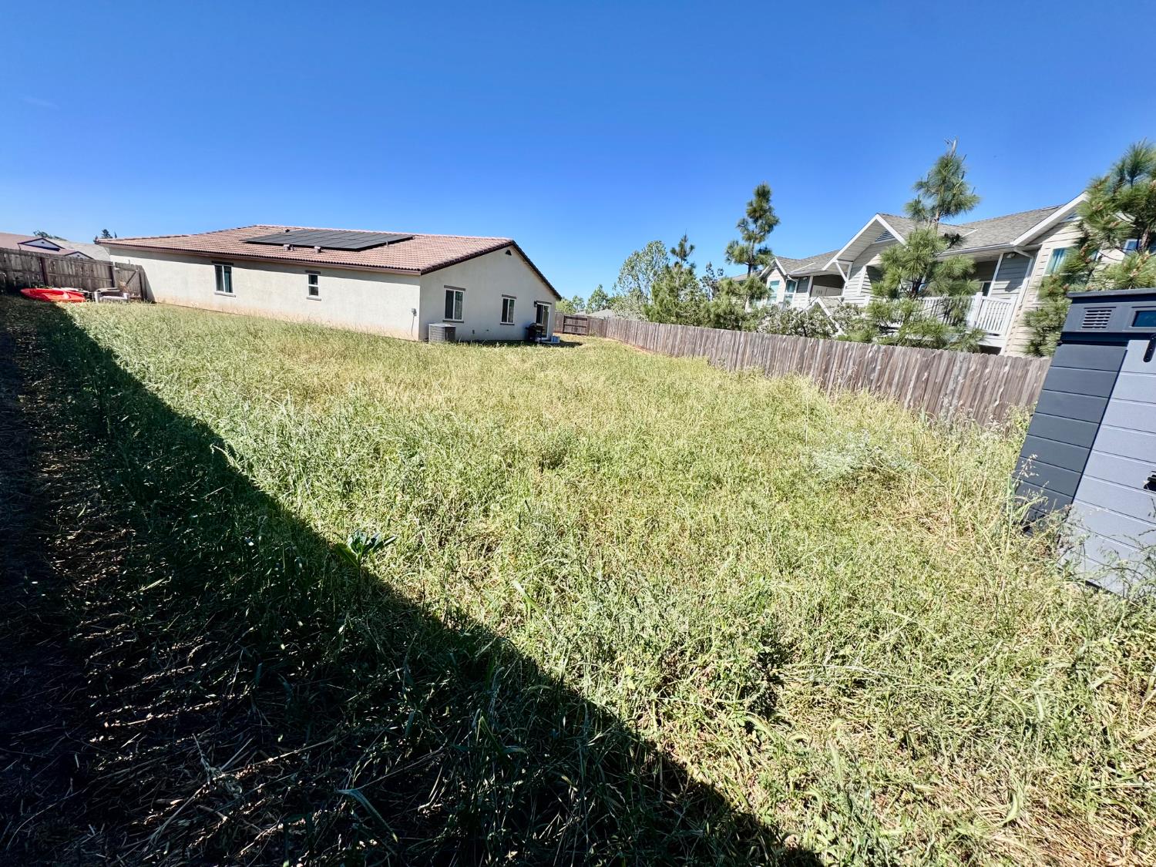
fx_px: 468
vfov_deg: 85.7
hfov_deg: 102.1
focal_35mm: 14
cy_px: 434
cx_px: 578
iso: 50
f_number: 2.2
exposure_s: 1/1637
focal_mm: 2.22
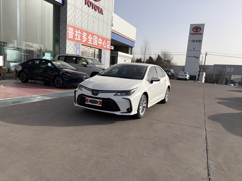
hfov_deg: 67.3
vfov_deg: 53.1
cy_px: 90
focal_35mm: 26
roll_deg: -2.9
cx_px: 121
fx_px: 182
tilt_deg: -8.1
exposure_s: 1/6329
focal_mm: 5.96
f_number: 1.6
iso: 64
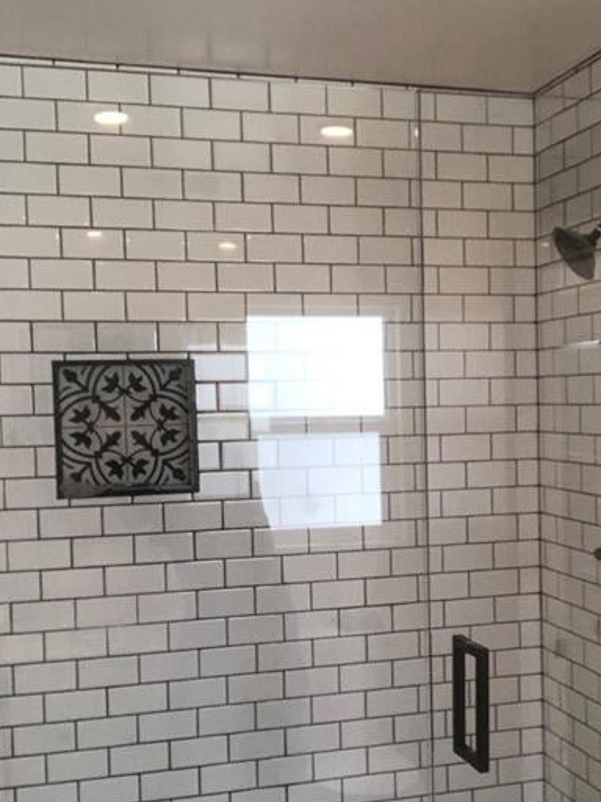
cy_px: 457
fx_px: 1111
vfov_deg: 39.6
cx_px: 377
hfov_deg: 30.1
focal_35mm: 48
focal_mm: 2.87
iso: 125
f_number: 2.2
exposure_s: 1/120
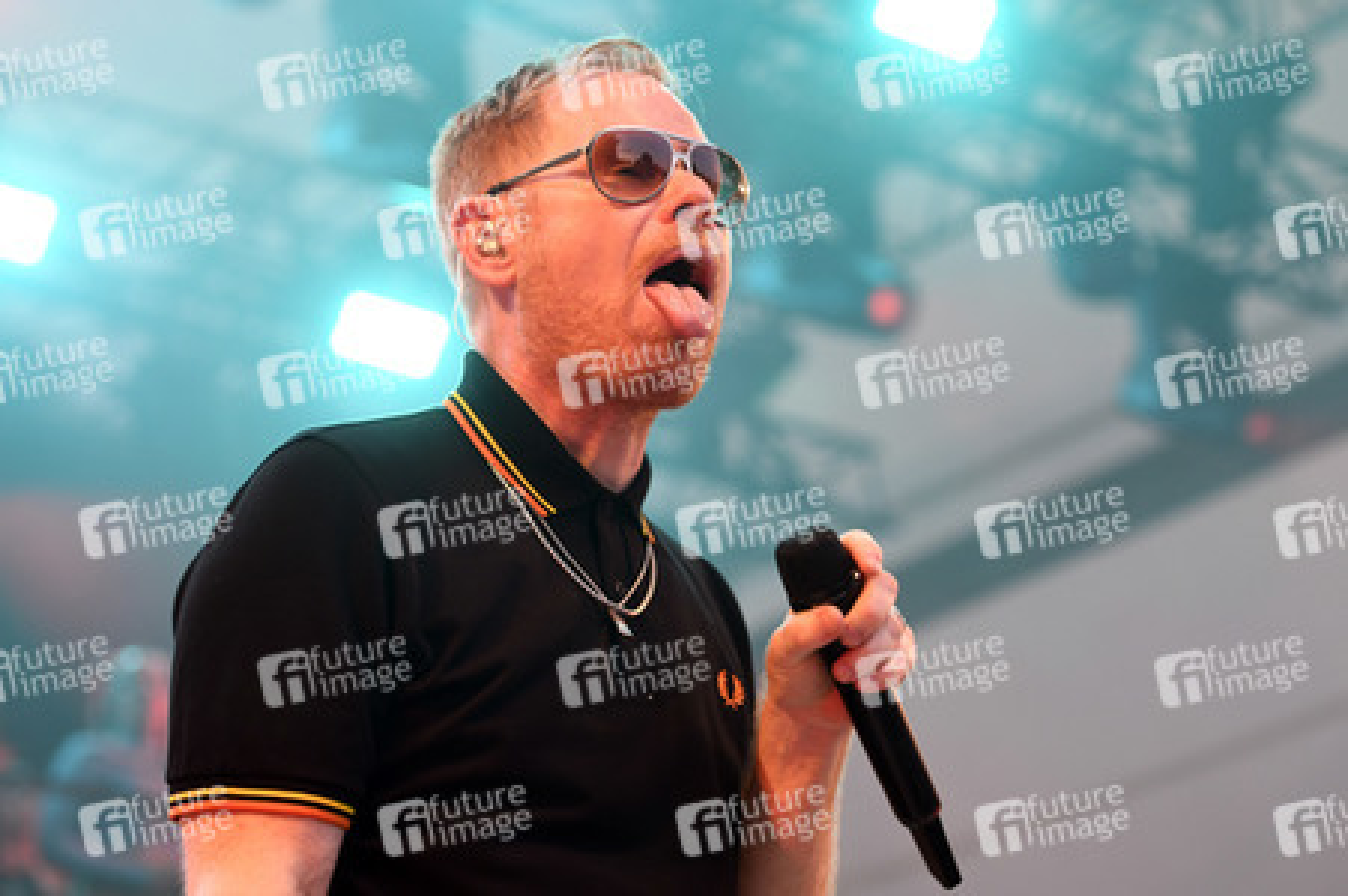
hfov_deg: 28.9
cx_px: 674
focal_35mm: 70
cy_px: 448
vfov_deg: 19.4
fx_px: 2619
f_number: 3.2
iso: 800
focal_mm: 70
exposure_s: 1/500
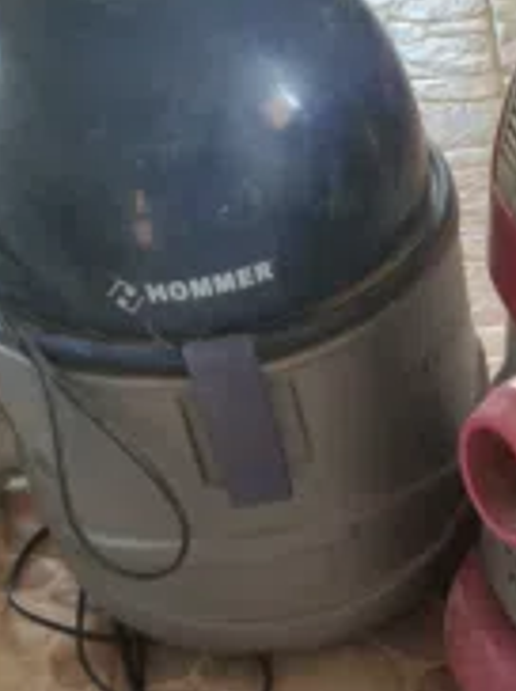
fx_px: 1096
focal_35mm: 55
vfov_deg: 33.6
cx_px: 539
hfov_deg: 25.0
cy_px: 585
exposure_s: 1/33
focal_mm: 5.43
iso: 167
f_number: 1.89
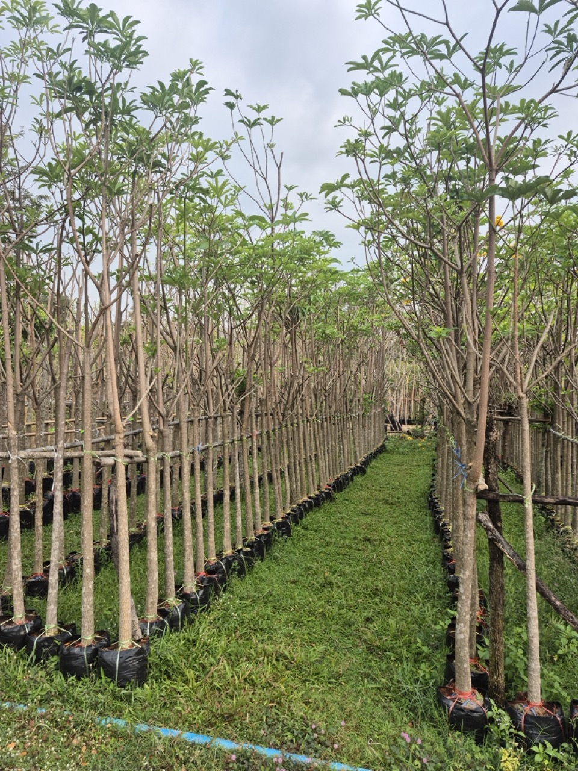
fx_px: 512
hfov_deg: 58.9
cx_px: 289
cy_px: 386
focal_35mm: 23
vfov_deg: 73.9
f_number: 1.8
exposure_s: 1/492
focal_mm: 5.4
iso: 25
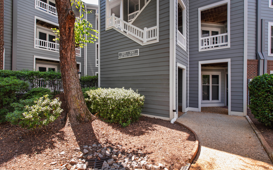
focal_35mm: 16
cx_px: 136
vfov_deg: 71.2
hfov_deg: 97.8
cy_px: 82
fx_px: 119
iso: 100
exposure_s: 1/25
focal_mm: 10
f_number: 8
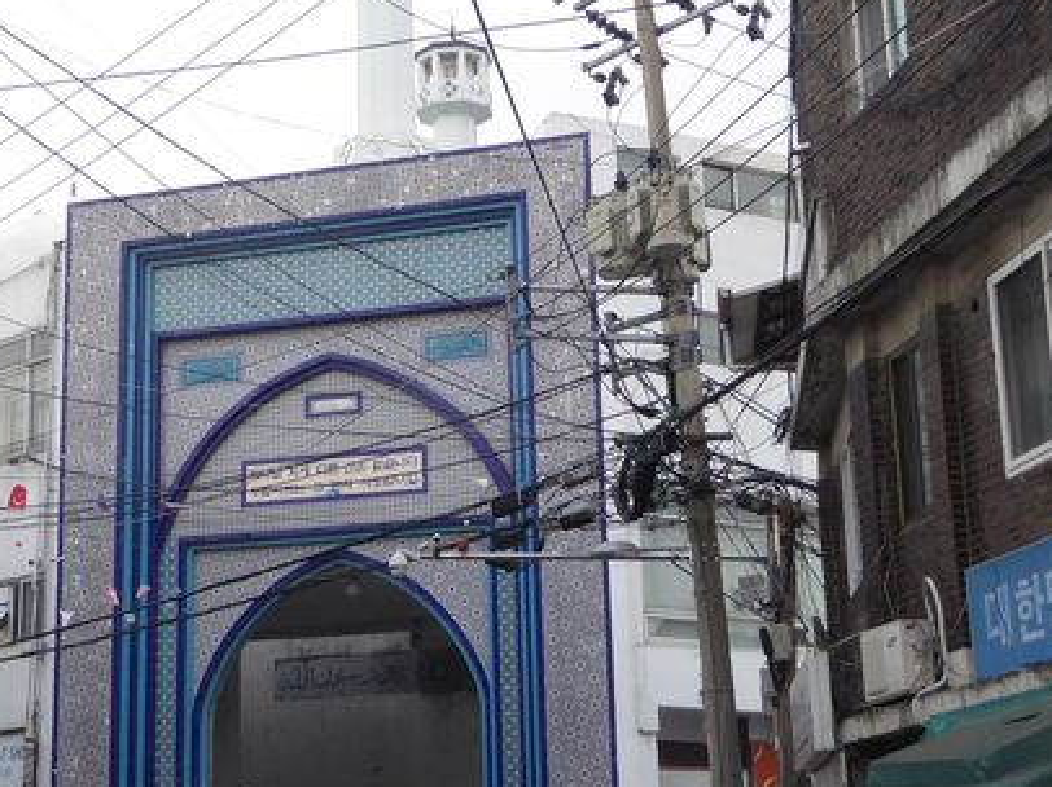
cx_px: 383
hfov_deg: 28.9
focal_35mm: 67
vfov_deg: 21.9
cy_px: 412
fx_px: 2035
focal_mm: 5.8
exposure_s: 1/60
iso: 160
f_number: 3.6
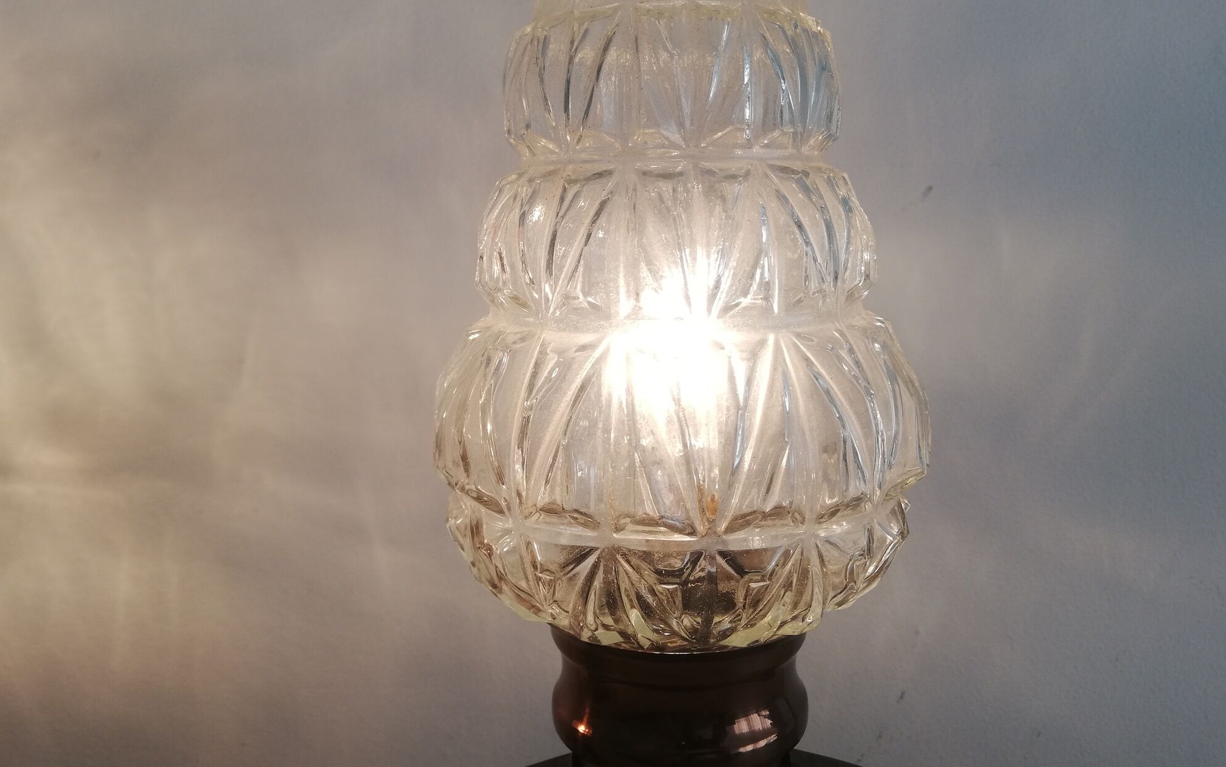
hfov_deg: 62.9
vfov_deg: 41.7
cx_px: 613
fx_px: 1002
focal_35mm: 30
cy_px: 314
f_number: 2.2
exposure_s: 1/218
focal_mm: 3.81
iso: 50
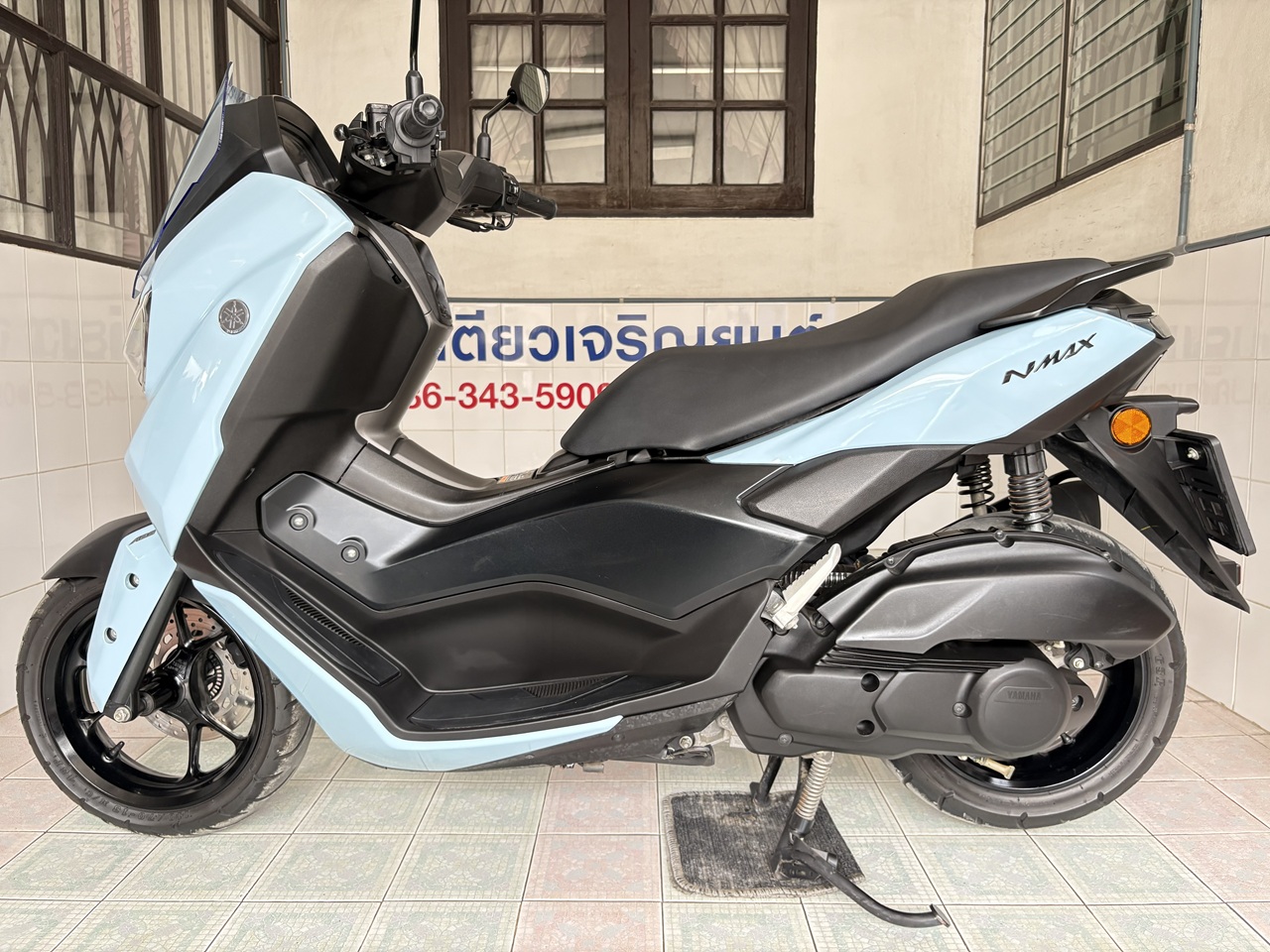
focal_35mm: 26
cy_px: 476
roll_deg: +0.4
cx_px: 635
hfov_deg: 67.3
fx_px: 954
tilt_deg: -6.5
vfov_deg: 53.1
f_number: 1.6
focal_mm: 5.96
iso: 160
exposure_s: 1/60
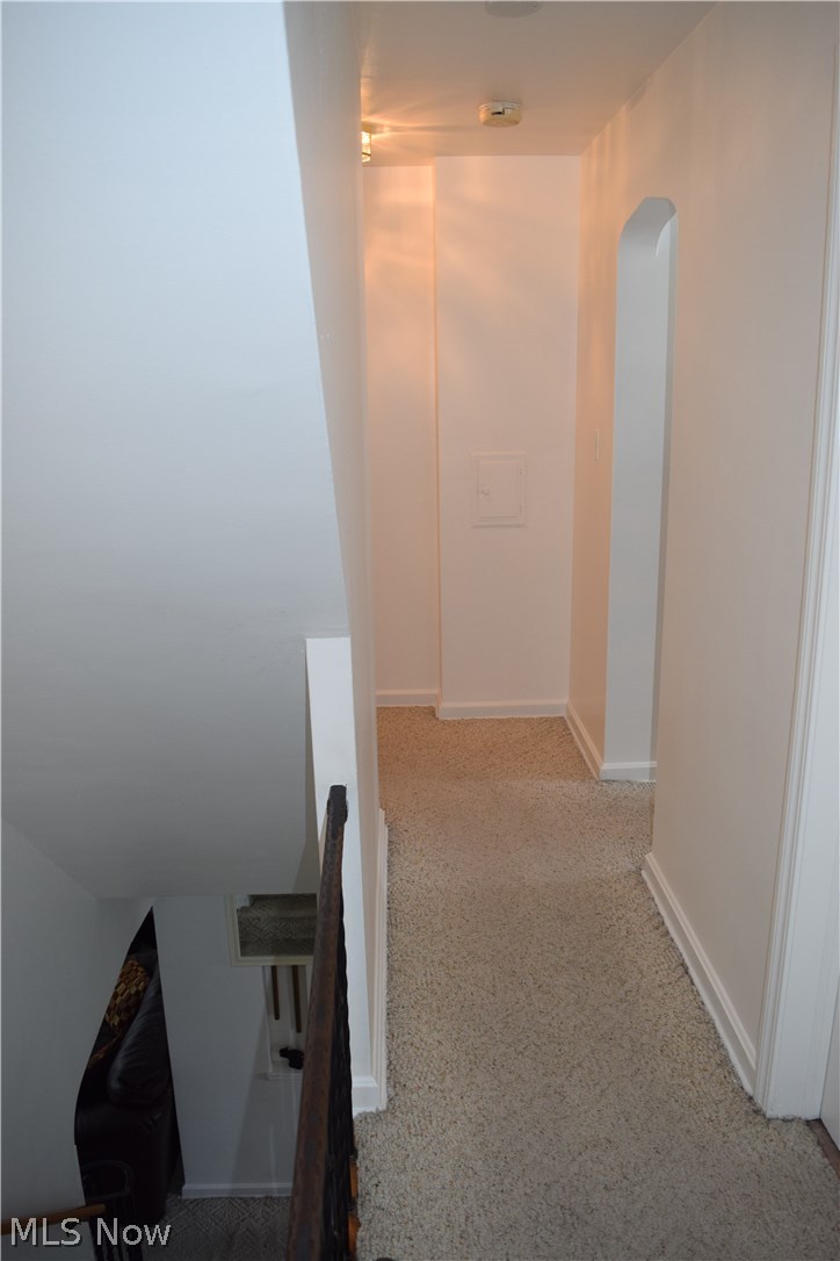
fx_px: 945
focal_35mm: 27
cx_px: 420
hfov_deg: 47.9
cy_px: 630
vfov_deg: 67.4
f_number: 5
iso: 800
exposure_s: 1/100
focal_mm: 18
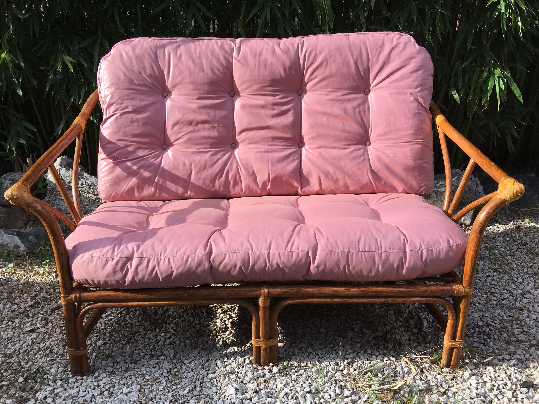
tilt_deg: -19.9
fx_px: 452
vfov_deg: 48.2
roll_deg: -1.2
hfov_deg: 61.7
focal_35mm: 29
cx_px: 270
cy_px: 202
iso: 25
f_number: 2.2
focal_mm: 4.15
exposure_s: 1/557
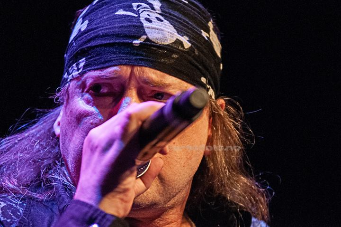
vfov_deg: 4.9
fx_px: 2625
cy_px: 114
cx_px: 170
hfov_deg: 7.4
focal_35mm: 278
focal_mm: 185
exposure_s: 1/250
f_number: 2.8
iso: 1600
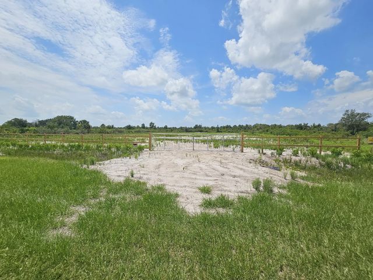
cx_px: 186
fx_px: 140
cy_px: 140
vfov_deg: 89.9
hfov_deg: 106.2
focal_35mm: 13
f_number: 2.2
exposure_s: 1/6151
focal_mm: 2.2
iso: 50
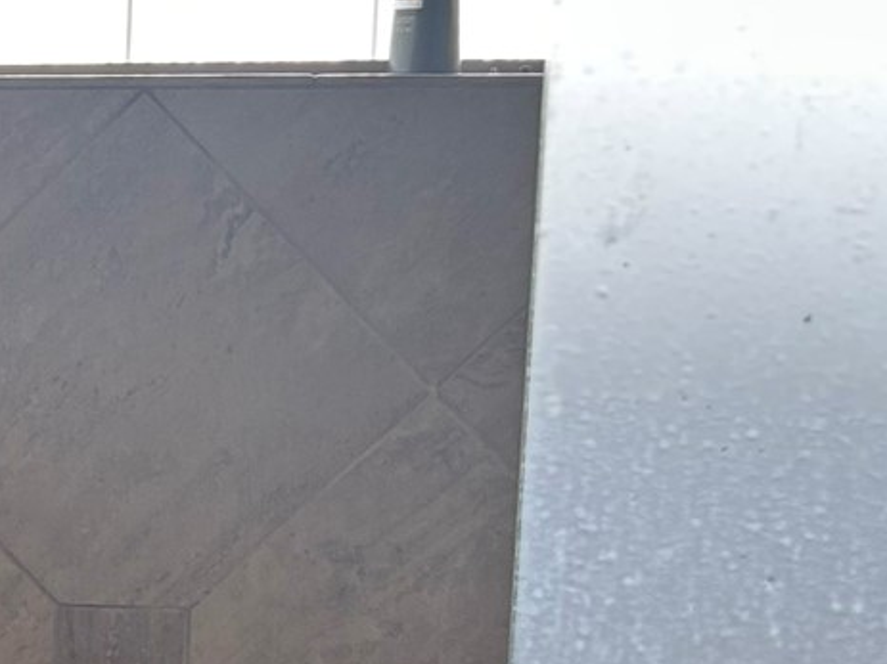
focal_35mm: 115
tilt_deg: -9.6
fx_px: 2946
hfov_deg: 15.9
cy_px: 656
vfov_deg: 12.7
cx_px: -370
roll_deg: +0.5
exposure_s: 1/120
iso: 40
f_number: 1.5
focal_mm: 5.7
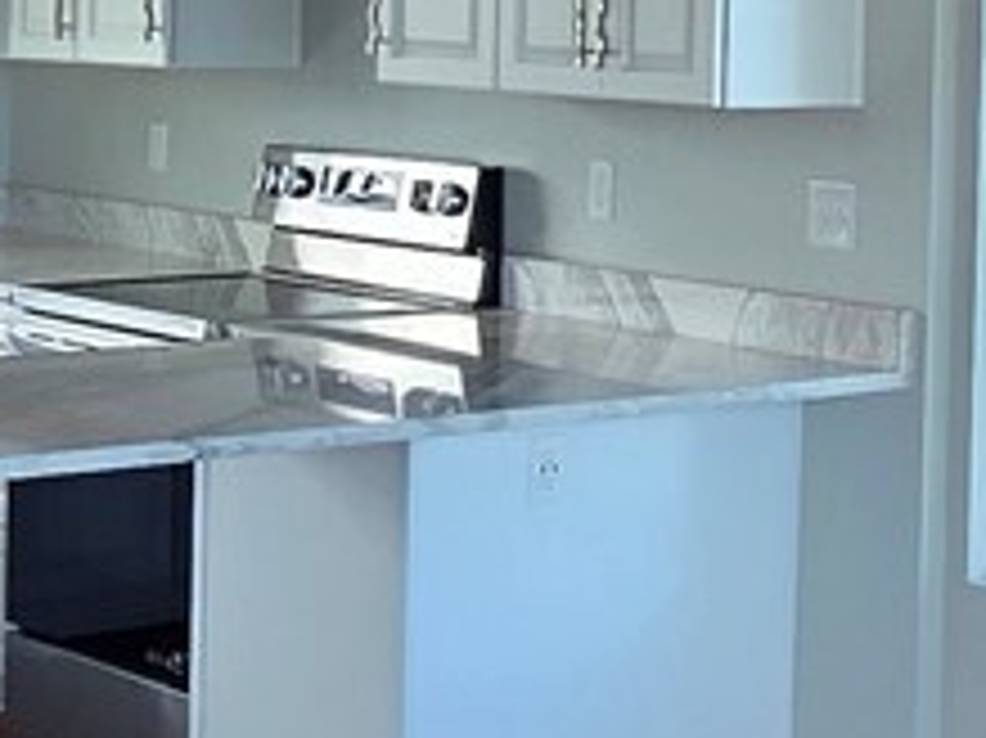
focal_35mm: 95
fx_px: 2704
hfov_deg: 20.2
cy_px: 58
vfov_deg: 15.4
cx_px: 891
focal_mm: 2.2
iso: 50
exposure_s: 1/155
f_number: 2.2
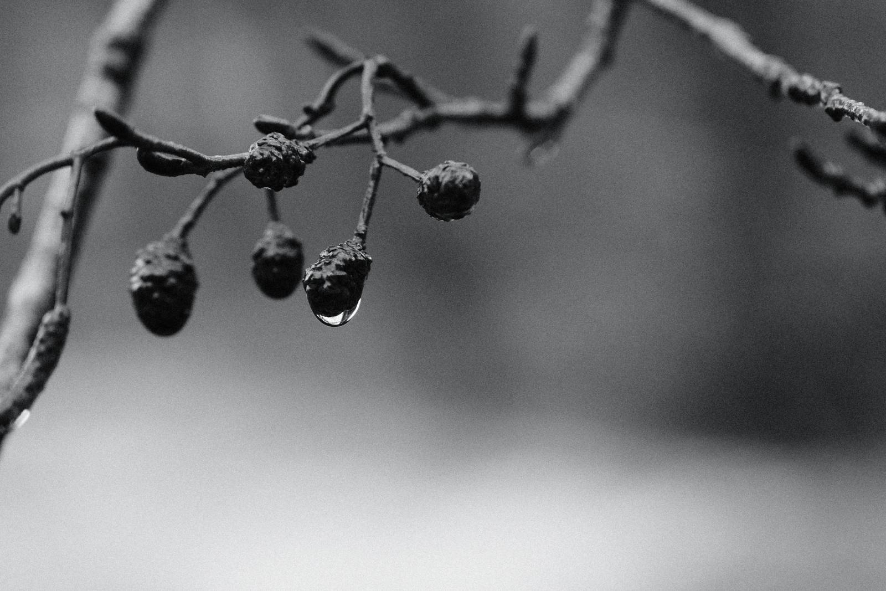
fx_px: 2338
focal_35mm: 95
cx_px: 443
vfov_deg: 14.4
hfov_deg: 21.5
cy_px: 296
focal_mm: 63
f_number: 4
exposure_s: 1/180
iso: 4000
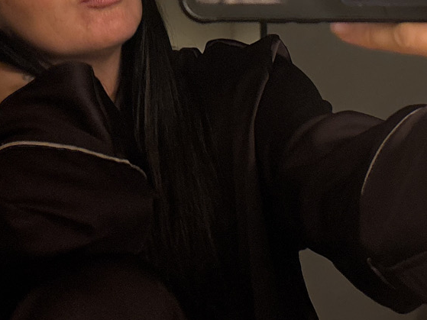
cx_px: 254
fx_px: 1147
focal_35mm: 93
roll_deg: +1.1
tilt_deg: -16.4
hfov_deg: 21.1
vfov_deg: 15.6
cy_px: 5
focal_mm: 5.96
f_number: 1.6
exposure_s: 1/33
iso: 400
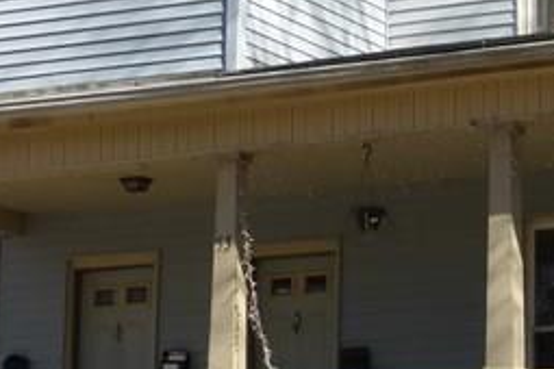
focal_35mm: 171
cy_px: -65
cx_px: 534
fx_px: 2631
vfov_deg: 8.0
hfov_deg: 11.9
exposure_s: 1/800
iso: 100
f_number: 3.9
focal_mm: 7.4
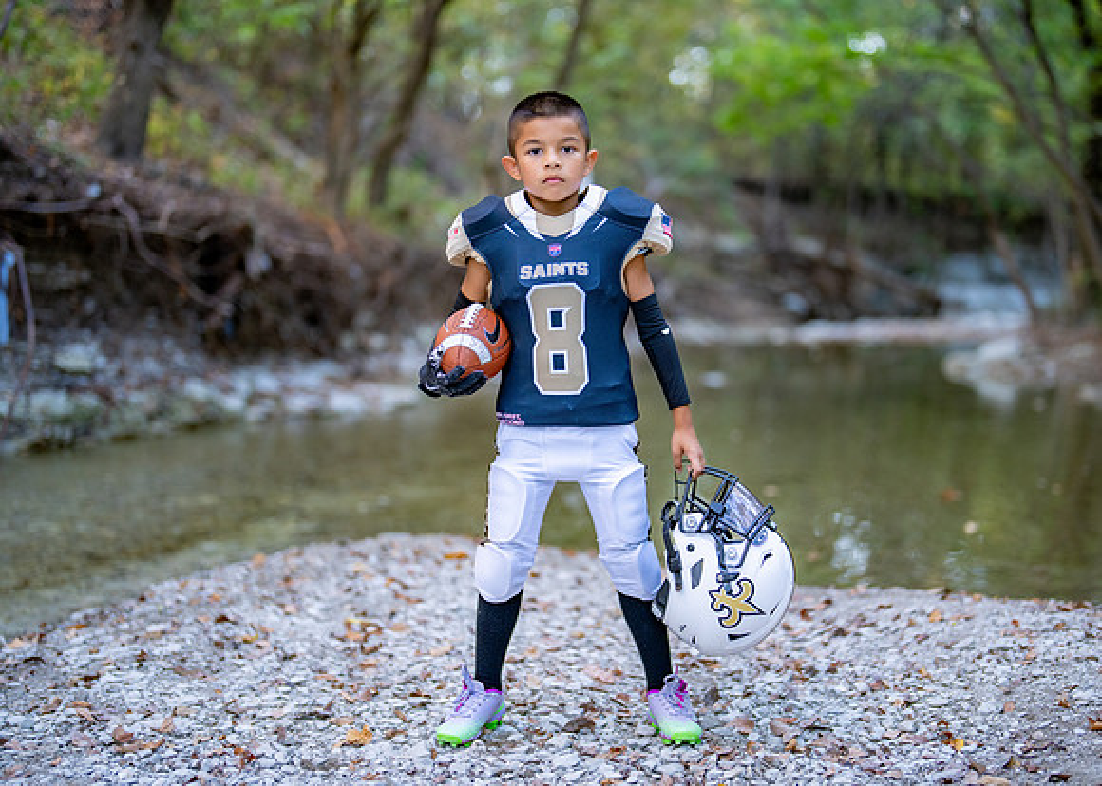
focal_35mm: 56
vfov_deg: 25.3
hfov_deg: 34.9
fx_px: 1750
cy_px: 401
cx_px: 612
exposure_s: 1/500
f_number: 1.2
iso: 500
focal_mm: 50
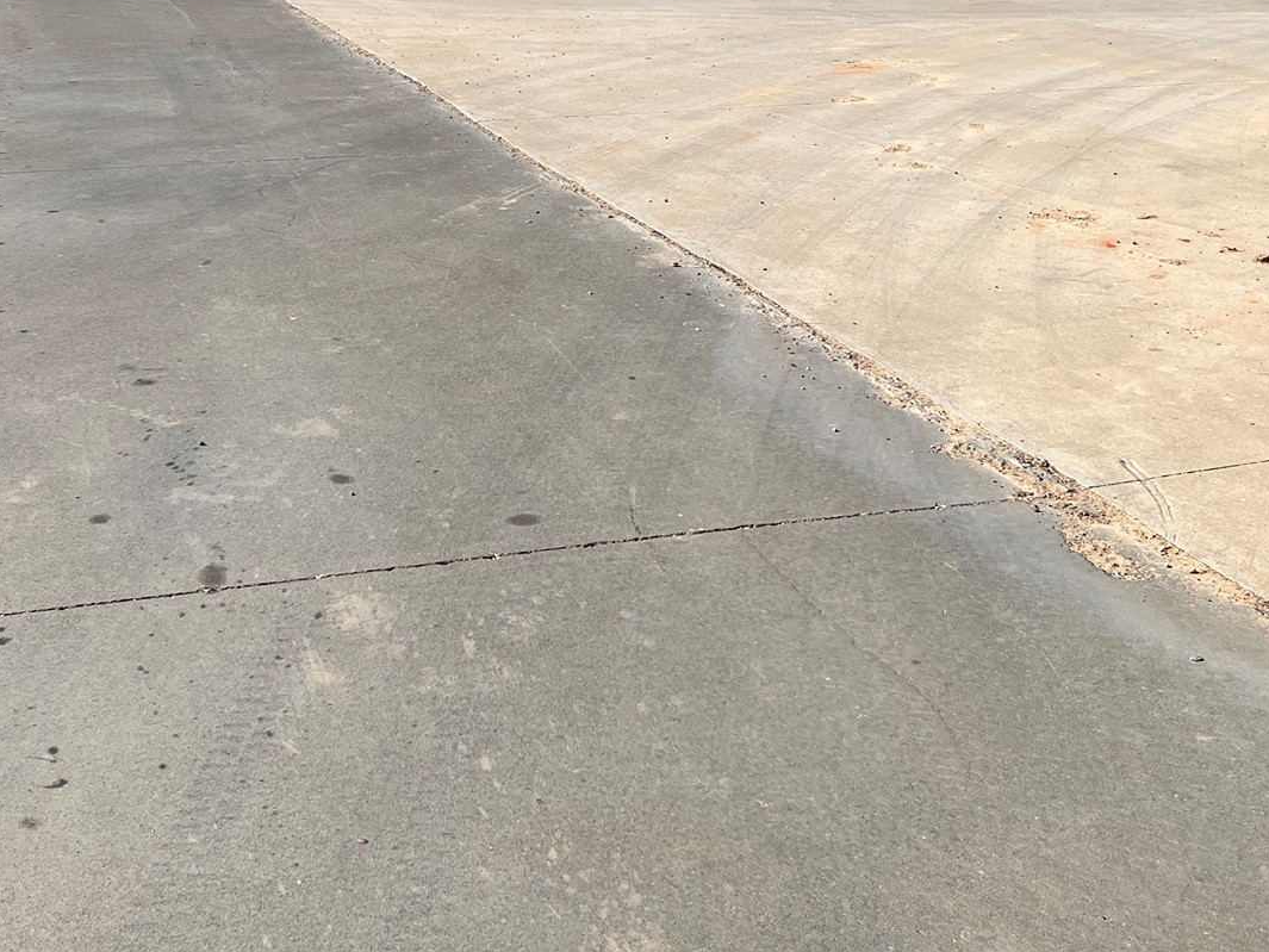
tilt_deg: -8.1
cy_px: 133
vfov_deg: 28.2
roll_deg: +0.2
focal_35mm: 50
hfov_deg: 38.2
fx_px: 1833
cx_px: 606
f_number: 1.6
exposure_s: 1/6897
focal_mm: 5.1
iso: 50
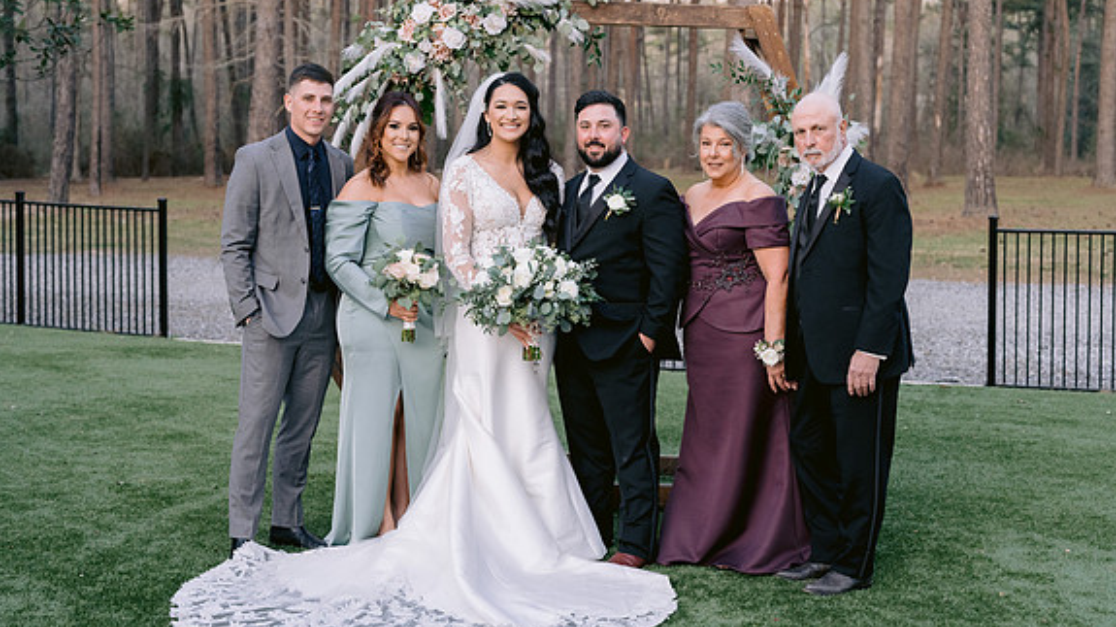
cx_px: 567
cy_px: 304
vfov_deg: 20.4
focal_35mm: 59
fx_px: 1745
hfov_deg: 35.5
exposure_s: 1/200
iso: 800
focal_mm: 50
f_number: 4
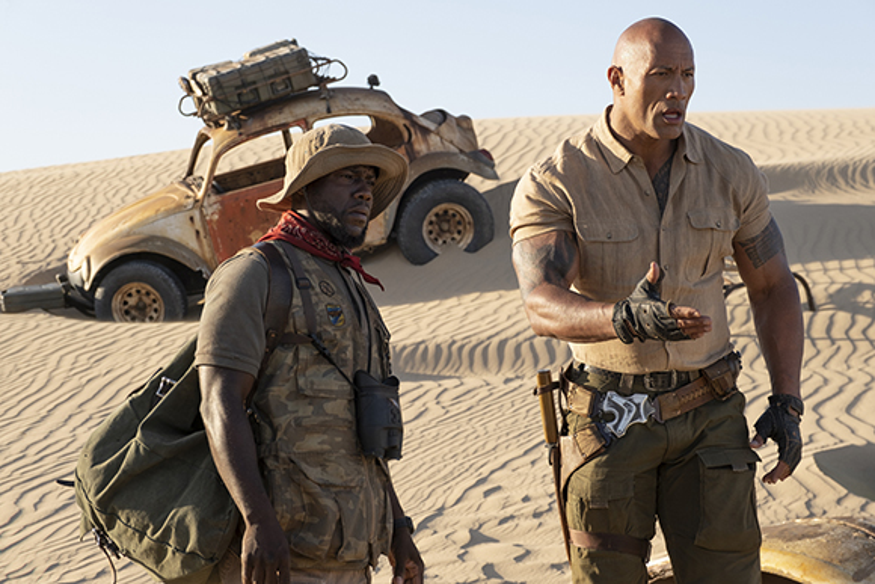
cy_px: 292
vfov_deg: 16.5
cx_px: 438
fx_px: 2018
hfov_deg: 24.5
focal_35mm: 83
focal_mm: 55
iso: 160
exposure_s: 1/250
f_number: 6.4
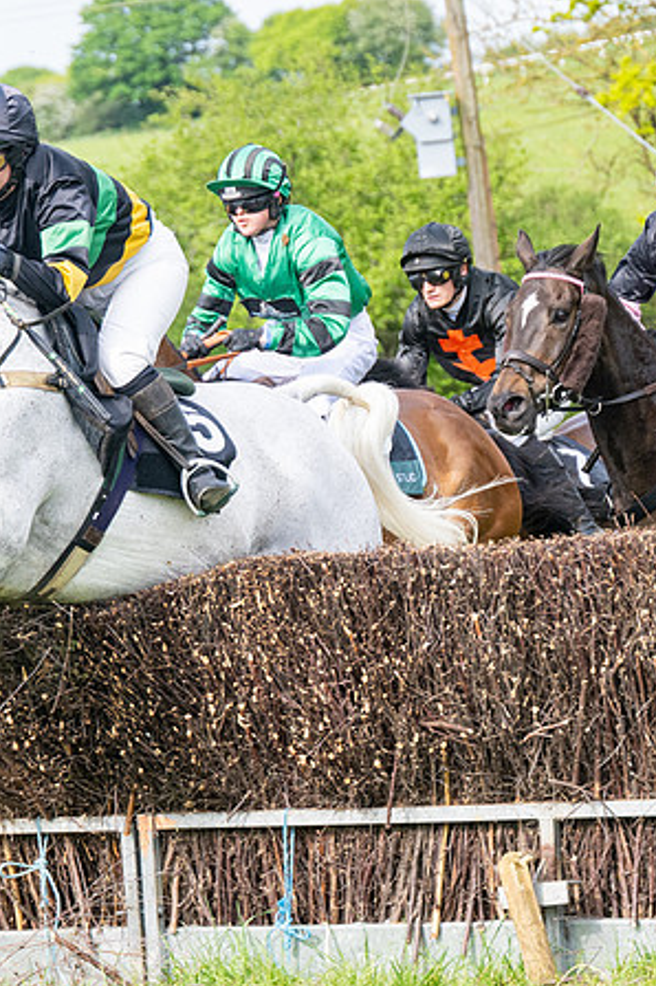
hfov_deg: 5.4
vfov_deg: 8.0
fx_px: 7008
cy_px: 417
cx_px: 70
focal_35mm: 256
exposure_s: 1/1600
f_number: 4
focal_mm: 98
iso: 400
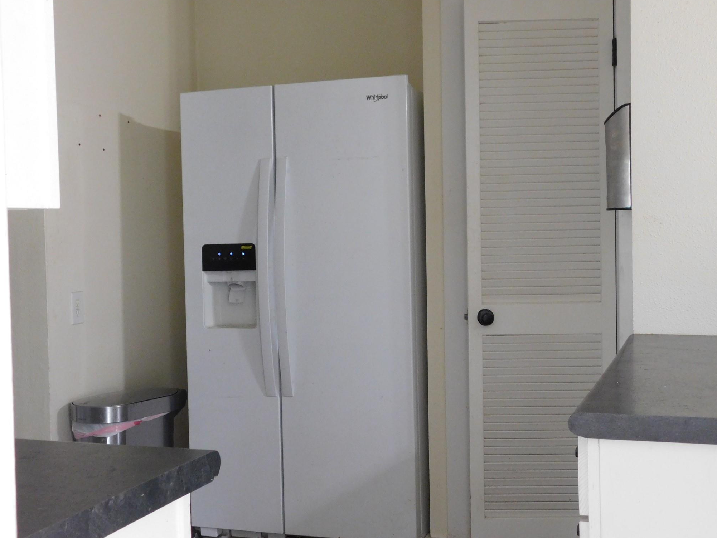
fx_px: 953
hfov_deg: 41.2
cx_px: 360
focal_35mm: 46
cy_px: 265
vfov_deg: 31.5
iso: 500
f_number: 3.7
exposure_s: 1/8
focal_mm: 8
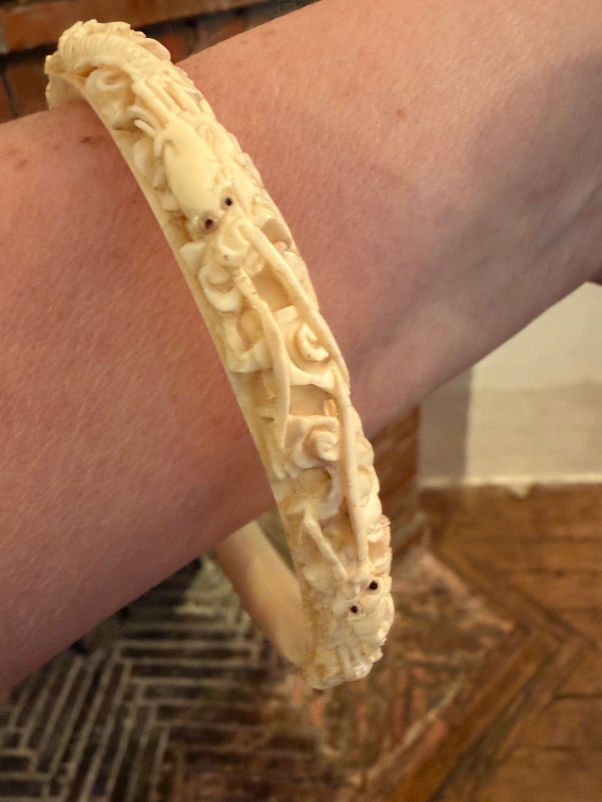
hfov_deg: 53.1
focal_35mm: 26
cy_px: 401
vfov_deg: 67.3
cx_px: 301
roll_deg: +6.4
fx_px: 603
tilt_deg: -33.5
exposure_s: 1/50
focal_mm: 2.22
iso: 400
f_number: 2.2
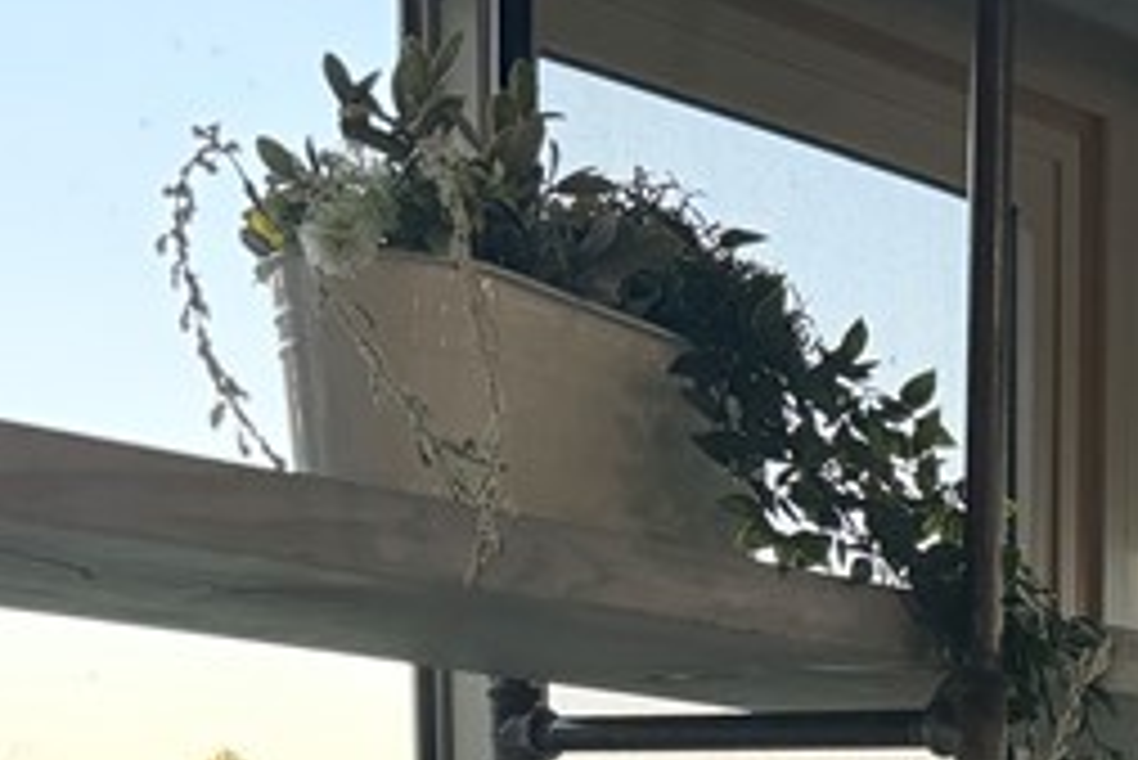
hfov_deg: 19.4
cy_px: 1426
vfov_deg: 12.3
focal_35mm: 101
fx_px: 3194
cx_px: 1219
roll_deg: -1.0
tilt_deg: -7.2
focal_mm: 6.76
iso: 200
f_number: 1.78
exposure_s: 1/153
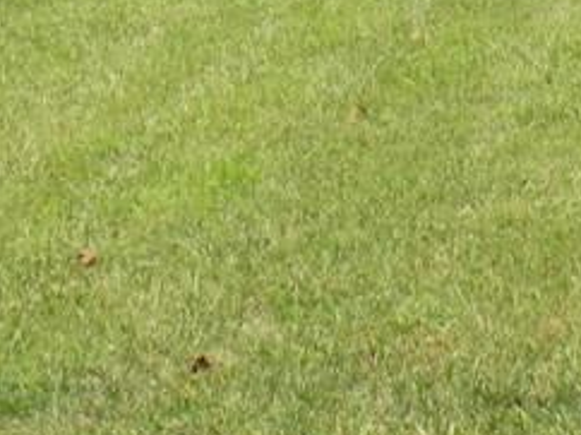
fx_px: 2415
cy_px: -224
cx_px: 915
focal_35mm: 144
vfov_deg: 10.0
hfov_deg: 12.9
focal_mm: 6.1
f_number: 3.4
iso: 80
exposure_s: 1/250
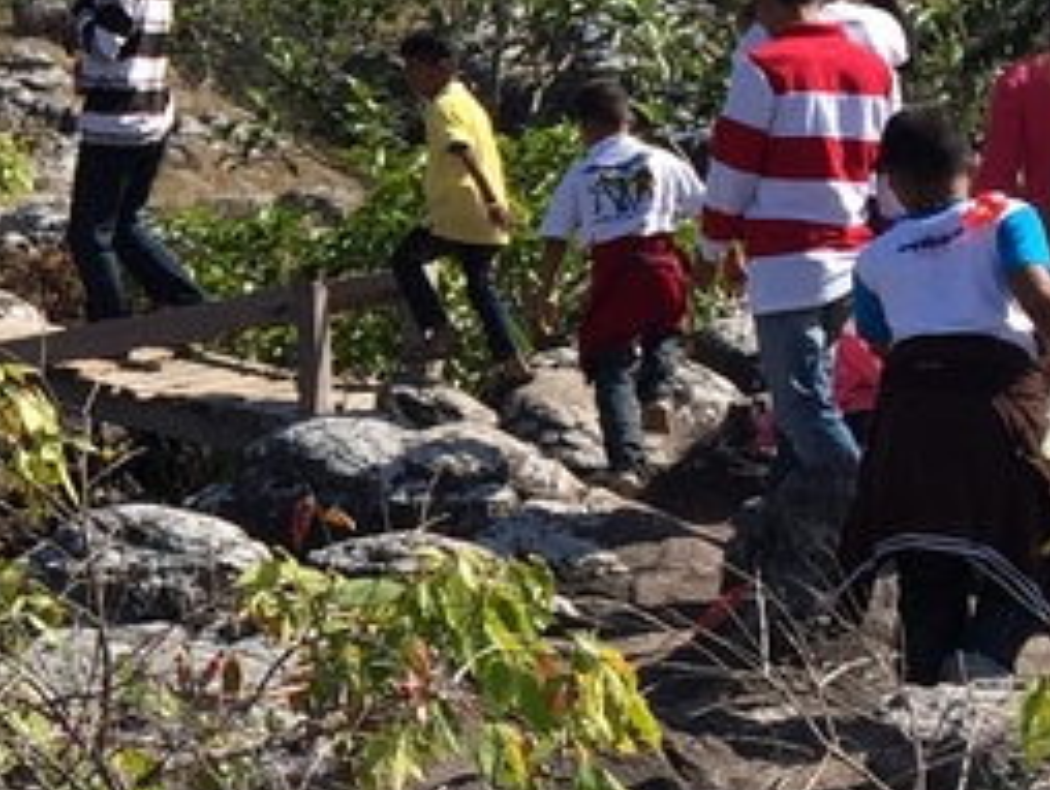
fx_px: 4160
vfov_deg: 10.8
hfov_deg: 13.2
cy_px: 294
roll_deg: +0.0
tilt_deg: +1.6
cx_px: -728
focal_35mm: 137
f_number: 2.2
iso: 32
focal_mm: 4.15
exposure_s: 1/1647
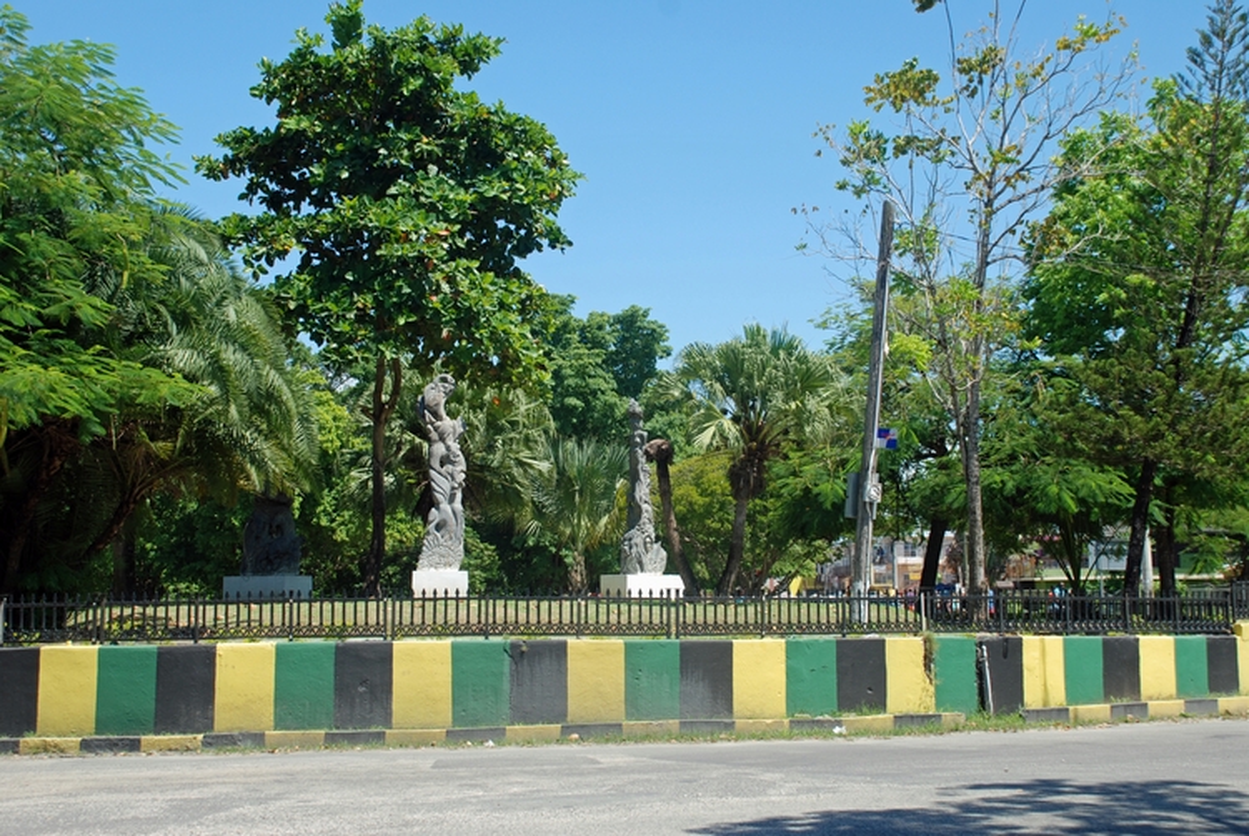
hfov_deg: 41.1
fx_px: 1667
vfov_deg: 28.1
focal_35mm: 48
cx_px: 624
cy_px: 418
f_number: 6.7
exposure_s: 1/180
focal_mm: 32
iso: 100
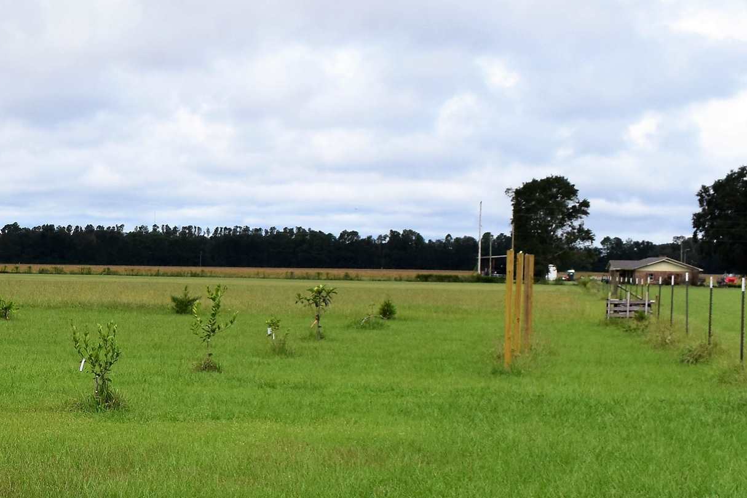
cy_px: 363
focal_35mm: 91
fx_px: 1888
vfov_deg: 15.0
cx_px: -69
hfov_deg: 21.3
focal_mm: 24
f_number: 11
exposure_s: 1/500
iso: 400
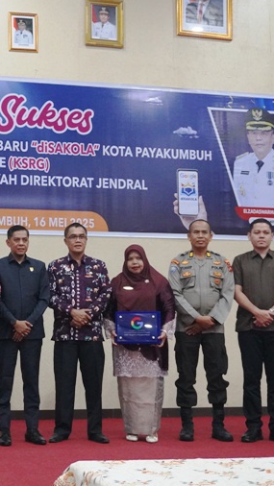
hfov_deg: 19.0
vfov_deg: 33.8
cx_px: 17
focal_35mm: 62
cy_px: 242
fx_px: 800
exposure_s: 1/160
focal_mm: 26
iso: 6400
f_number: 4.5
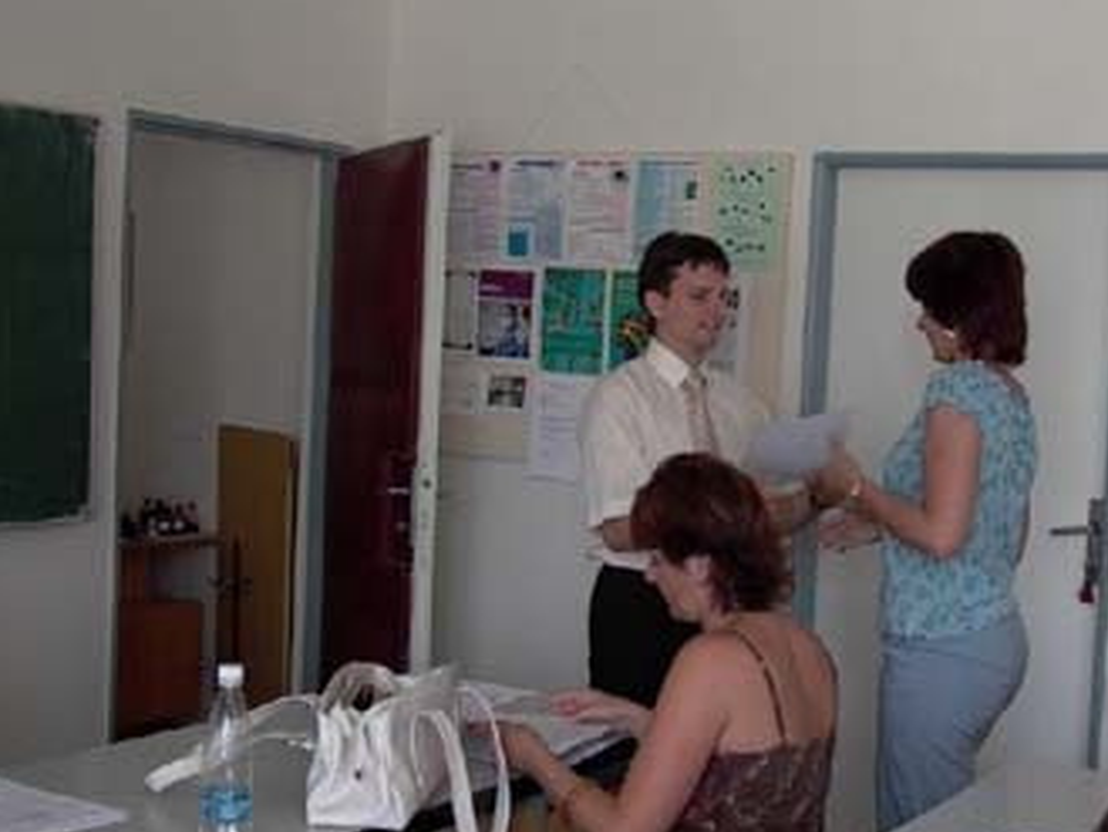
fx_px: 1665
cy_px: 391
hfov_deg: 36.4
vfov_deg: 28.0
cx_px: 741
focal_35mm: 52
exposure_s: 1/69.9
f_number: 2.13
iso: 100
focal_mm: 8.19
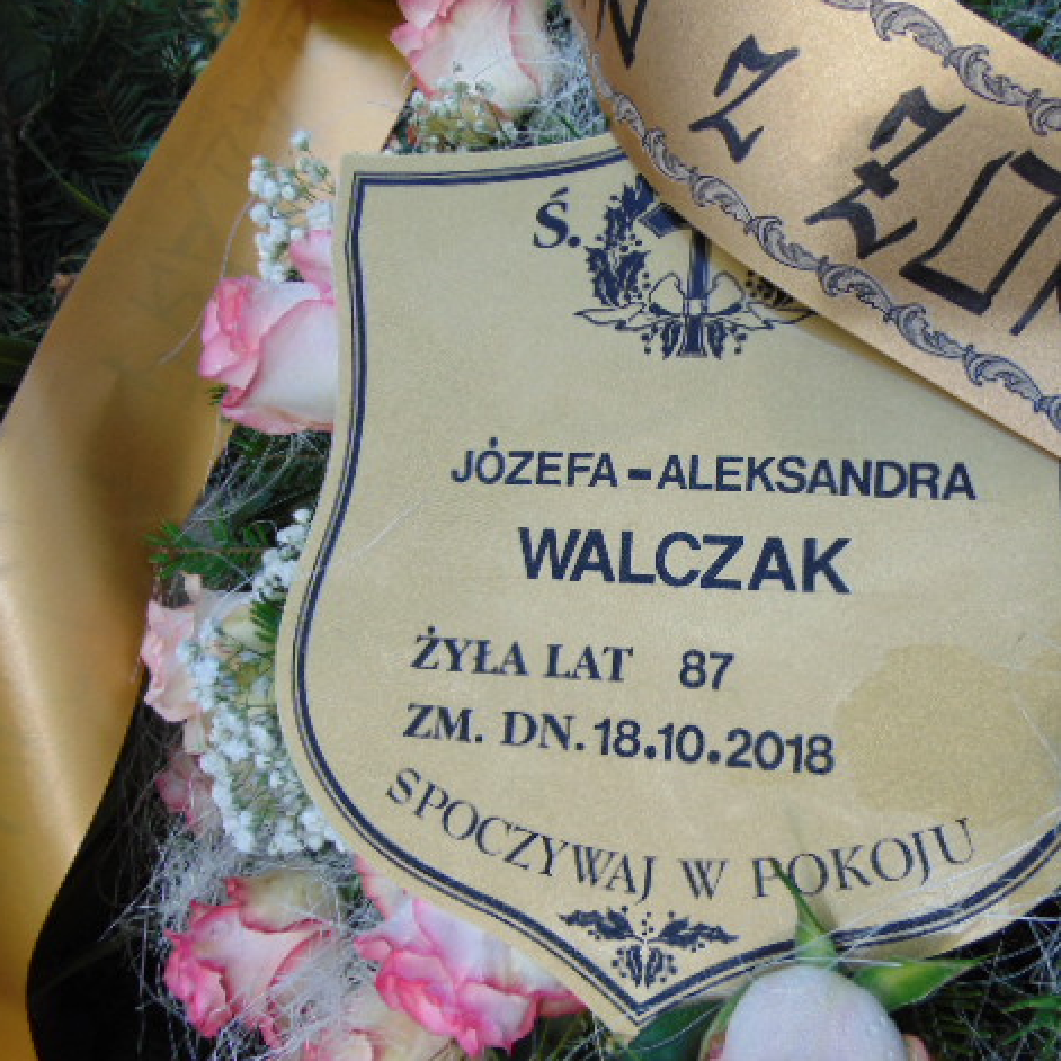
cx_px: 638
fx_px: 1040
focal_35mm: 30
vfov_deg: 54.0
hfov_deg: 53.7
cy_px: 527
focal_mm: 4.5
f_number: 3
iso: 80
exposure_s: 1/500
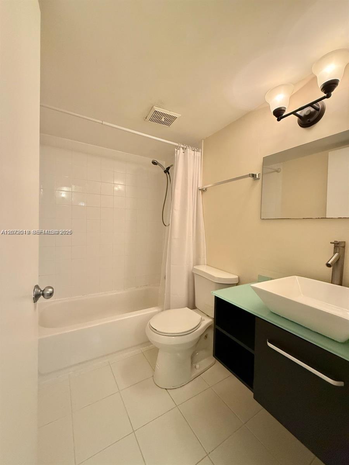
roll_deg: -1.6
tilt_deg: -2.0
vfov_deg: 102.1
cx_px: 174
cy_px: 232
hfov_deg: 85.7
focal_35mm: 14
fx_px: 188
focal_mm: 2.22
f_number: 2.2
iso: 500
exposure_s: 1/60
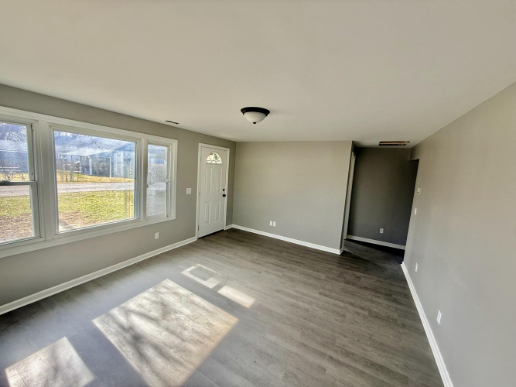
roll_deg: -3.4
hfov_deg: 102.1
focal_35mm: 14
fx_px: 209
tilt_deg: -7.8
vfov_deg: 85.7
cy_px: 194
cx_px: 258
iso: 64
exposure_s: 1/131
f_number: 2.2
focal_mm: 2.22
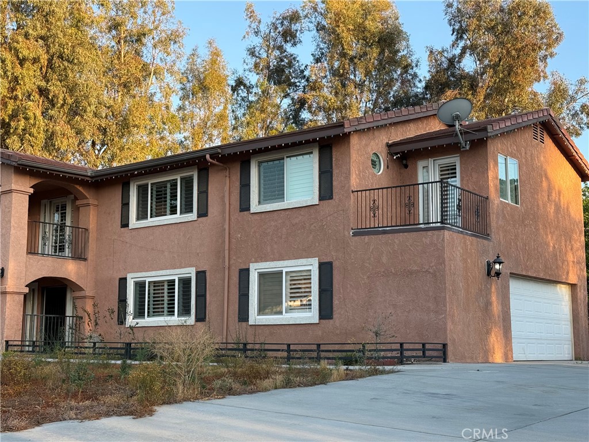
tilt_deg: +8.8
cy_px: 221
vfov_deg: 30.3
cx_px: 294
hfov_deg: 39.7
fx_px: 817
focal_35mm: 48
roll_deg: +0.0
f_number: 1.78
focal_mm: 6.76
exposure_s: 1/663
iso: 80
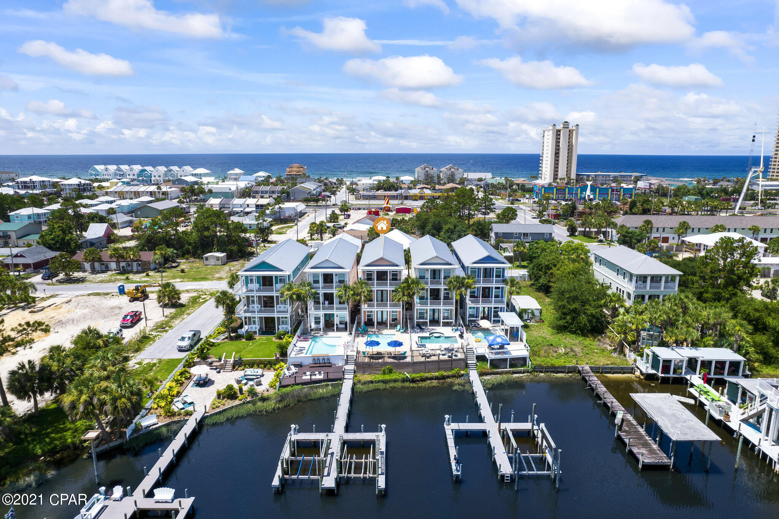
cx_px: 390
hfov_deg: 78.6
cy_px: 260
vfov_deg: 57.2
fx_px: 476
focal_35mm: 22
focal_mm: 8.38
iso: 100
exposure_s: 1/1250
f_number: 2.8
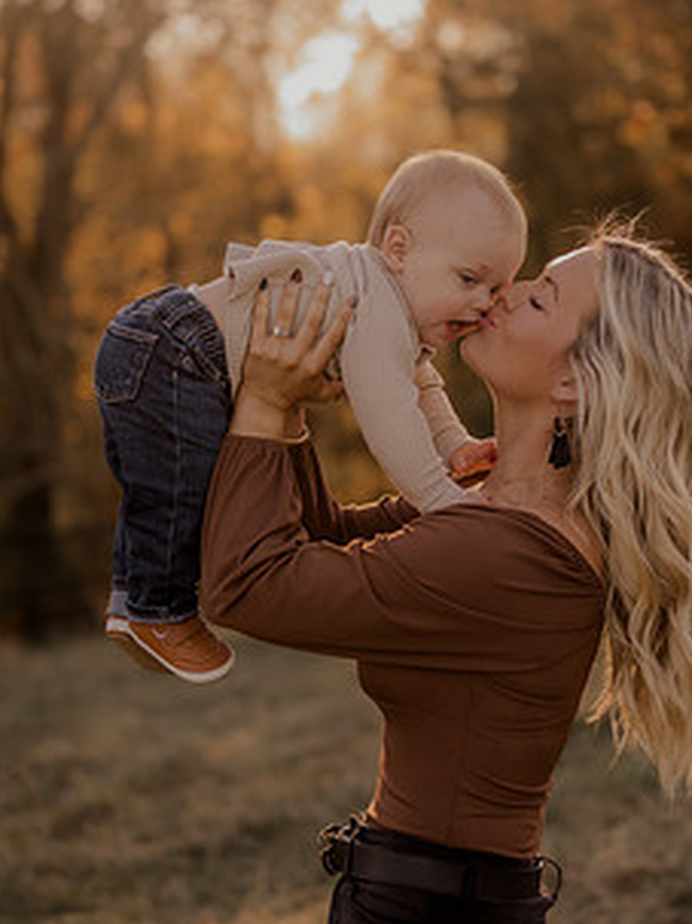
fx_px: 2454
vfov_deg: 21.3
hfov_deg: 16.0
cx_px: 378
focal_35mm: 92
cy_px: 438
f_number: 1.8
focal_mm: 50
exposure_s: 1/1600
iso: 250
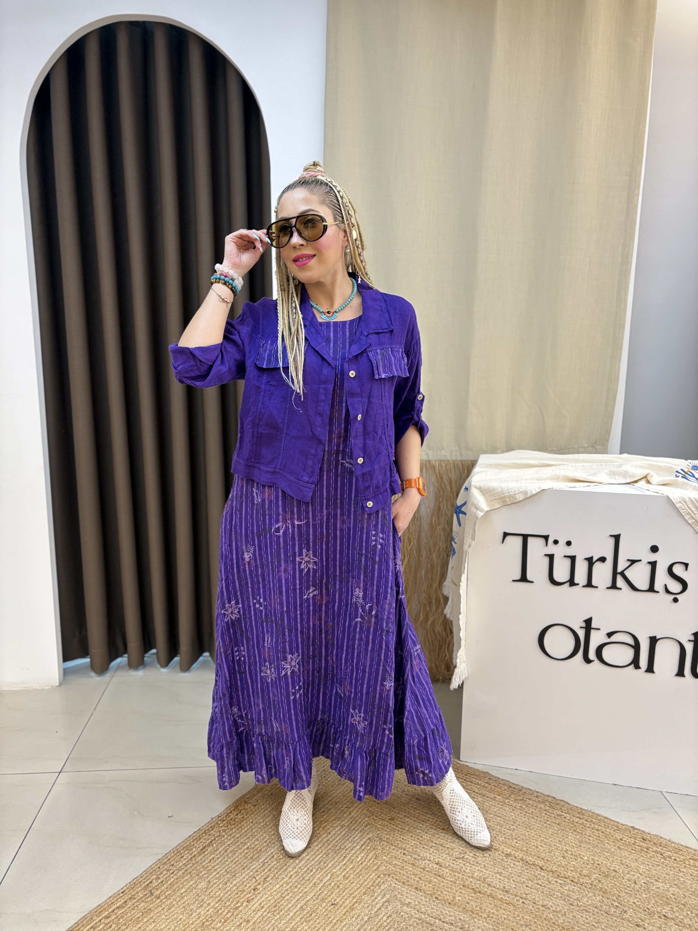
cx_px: 349
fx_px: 699
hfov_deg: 53.1
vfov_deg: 67.3
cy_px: 466
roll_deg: +0.0
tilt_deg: -10.4
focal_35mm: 26
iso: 125
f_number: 1.6
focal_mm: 5.96
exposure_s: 1/100
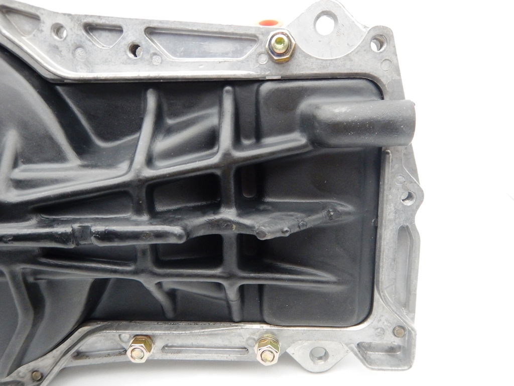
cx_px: 257
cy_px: 193
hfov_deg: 71.6
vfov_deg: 56.8
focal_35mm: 24
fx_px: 356
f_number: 2.8
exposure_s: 1/200
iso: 400
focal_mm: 4.3
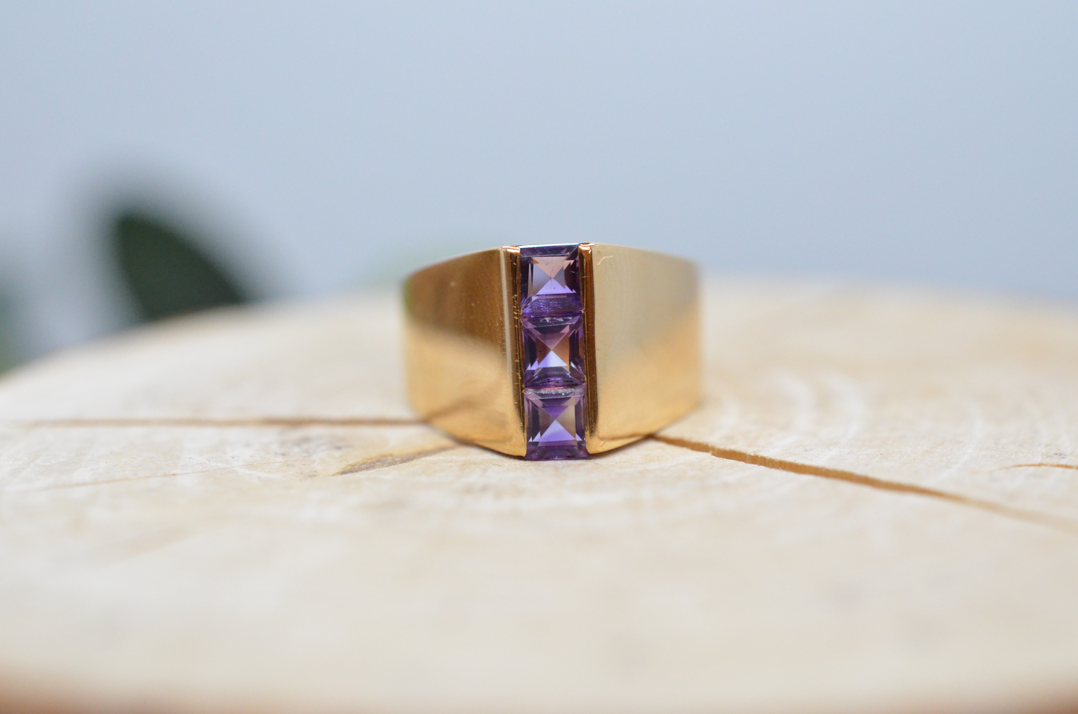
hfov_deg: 33.5
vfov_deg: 22.5
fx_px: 1793
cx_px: 539
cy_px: 357
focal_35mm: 60
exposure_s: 1/1000
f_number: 6.3
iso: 3200
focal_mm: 40
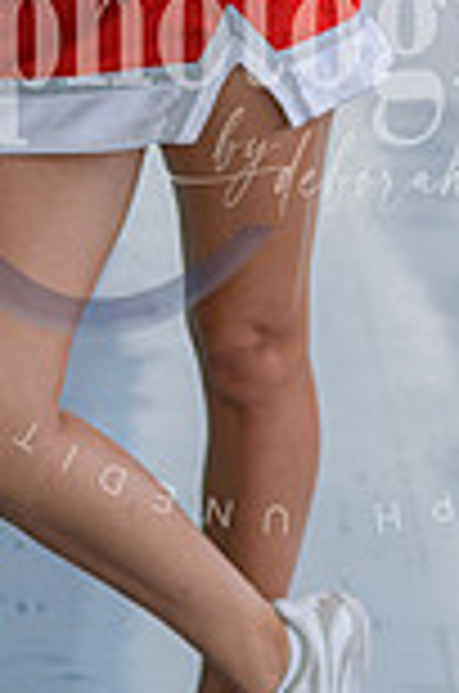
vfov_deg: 10.0
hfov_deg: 6.7
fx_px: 3938
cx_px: 243
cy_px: -45
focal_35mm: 205
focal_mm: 70
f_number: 2.8
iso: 250
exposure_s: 1/125
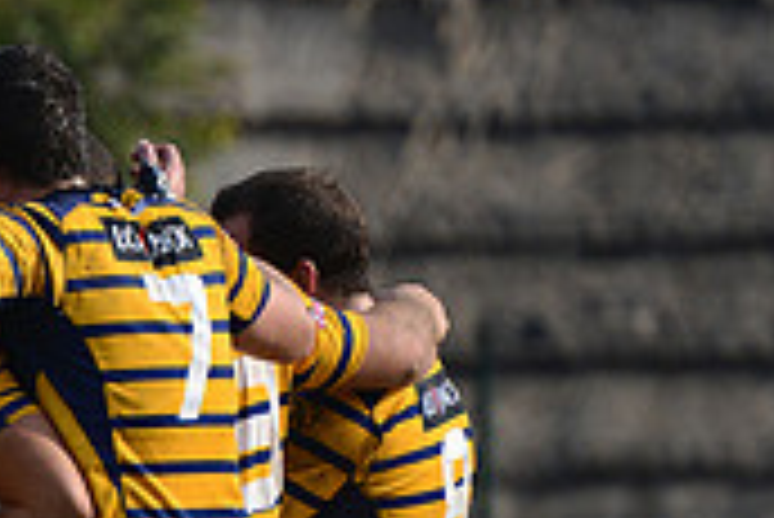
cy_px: 700
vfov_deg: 1.5
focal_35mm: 943
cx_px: -495
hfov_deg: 2.2
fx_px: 20291
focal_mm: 280
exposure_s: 1/2000
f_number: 4
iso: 320
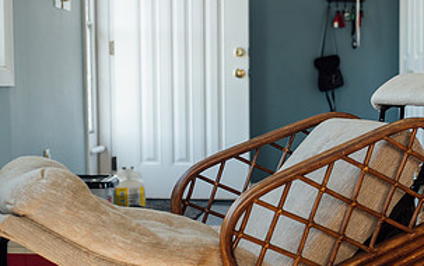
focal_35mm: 77
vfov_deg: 17.0
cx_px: 412
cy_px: 153
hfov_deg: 25.6
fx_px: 891
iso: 320
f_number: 2.8
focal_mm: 35
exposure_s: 1/400
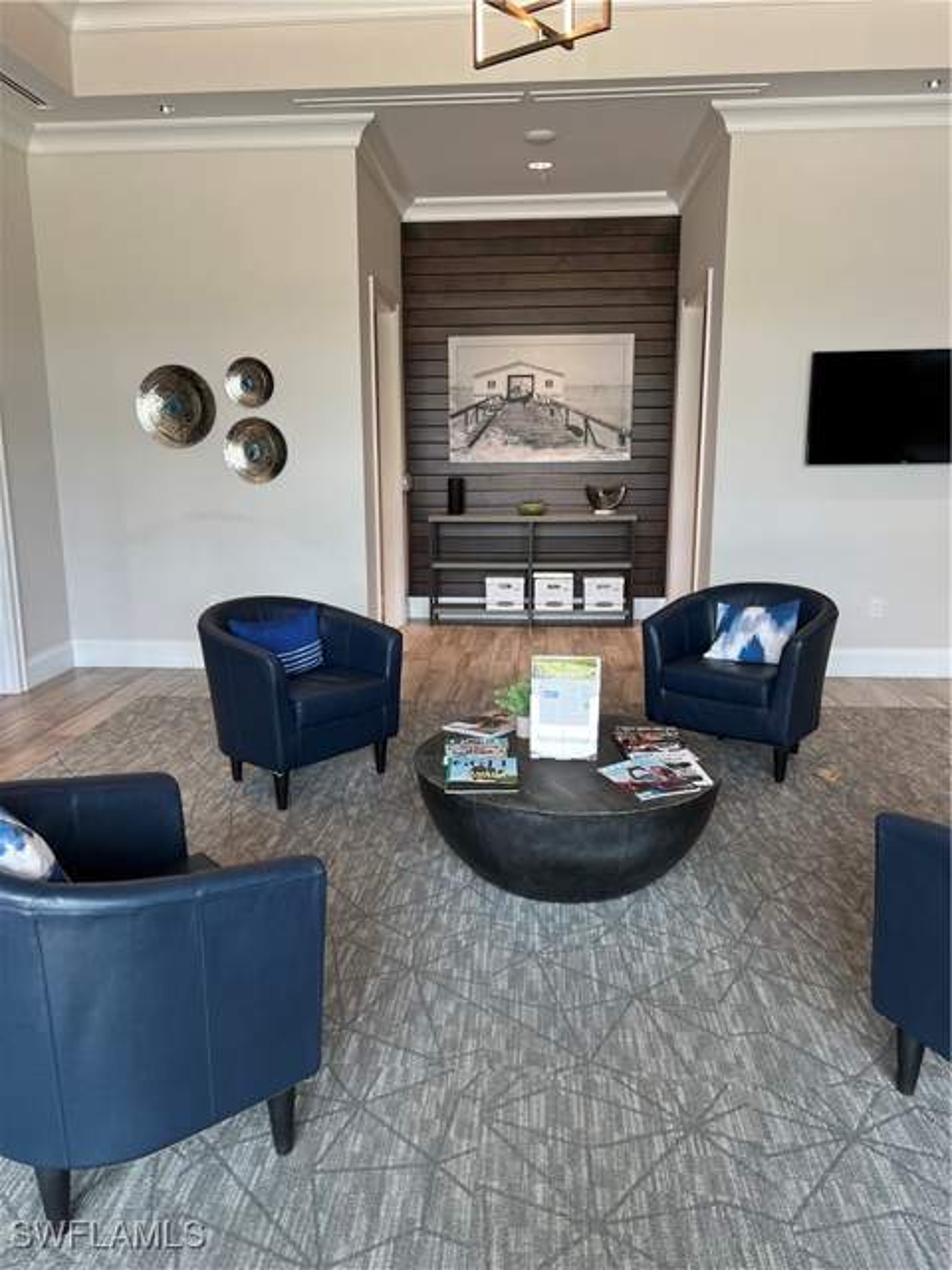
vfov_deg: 67.3
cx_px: 476
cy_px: 635
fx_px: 953
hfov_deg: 53.1
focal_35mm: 26
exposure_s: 1/60
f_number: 1.5
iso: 64
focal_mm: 5.7
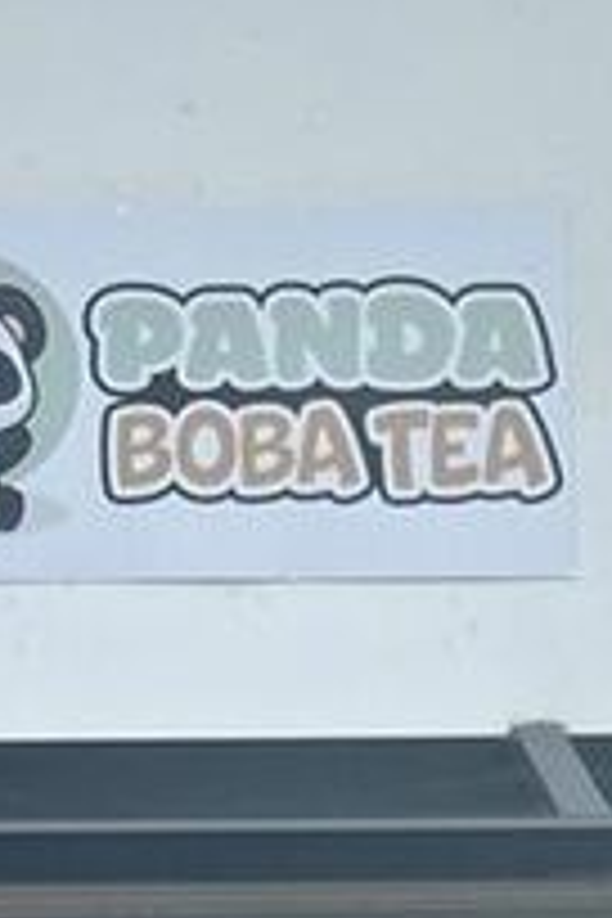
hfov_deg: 8.4
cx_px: 234
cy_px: 1096
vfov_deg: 12.3
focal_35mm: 163
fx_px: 4156
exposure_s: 1/2732
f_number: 1.78
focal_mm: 6.86
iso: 64
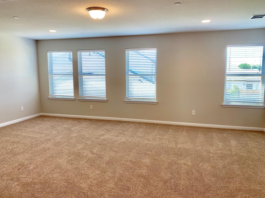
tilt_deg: -6.0
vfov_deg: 53.1
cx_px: 132
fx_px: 199
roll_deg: -0.5
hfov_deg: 67.3
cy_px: 99
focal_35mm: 26
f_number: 1.8
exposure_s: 1/120
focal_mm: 4.25
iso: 64
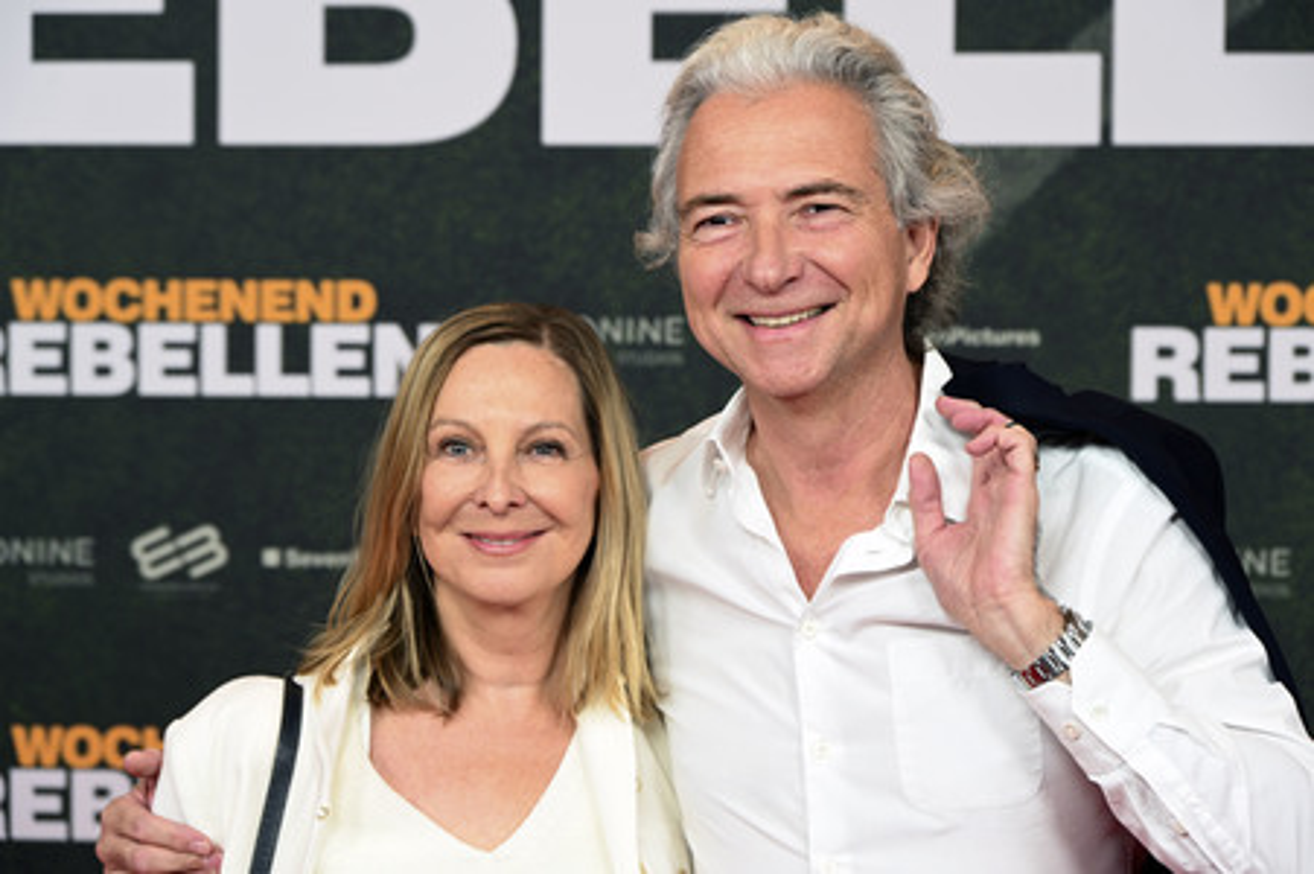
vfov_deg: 15.0
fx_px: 3319
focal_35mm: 91
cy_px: 437
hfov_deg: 22.4
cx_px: 657
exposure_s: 1/200
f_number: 6.3
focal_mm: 91
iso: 1000
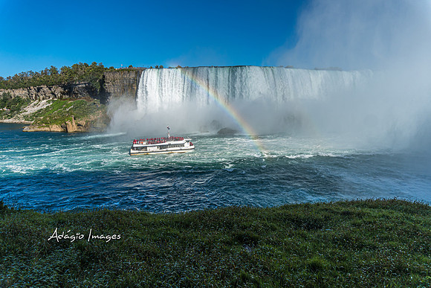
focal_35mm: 24
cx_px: 216
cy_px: 144
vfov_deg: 53.2
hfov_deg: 73.7
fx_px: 287
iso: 100
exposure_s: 1/1000
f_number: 5.6
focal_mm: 16
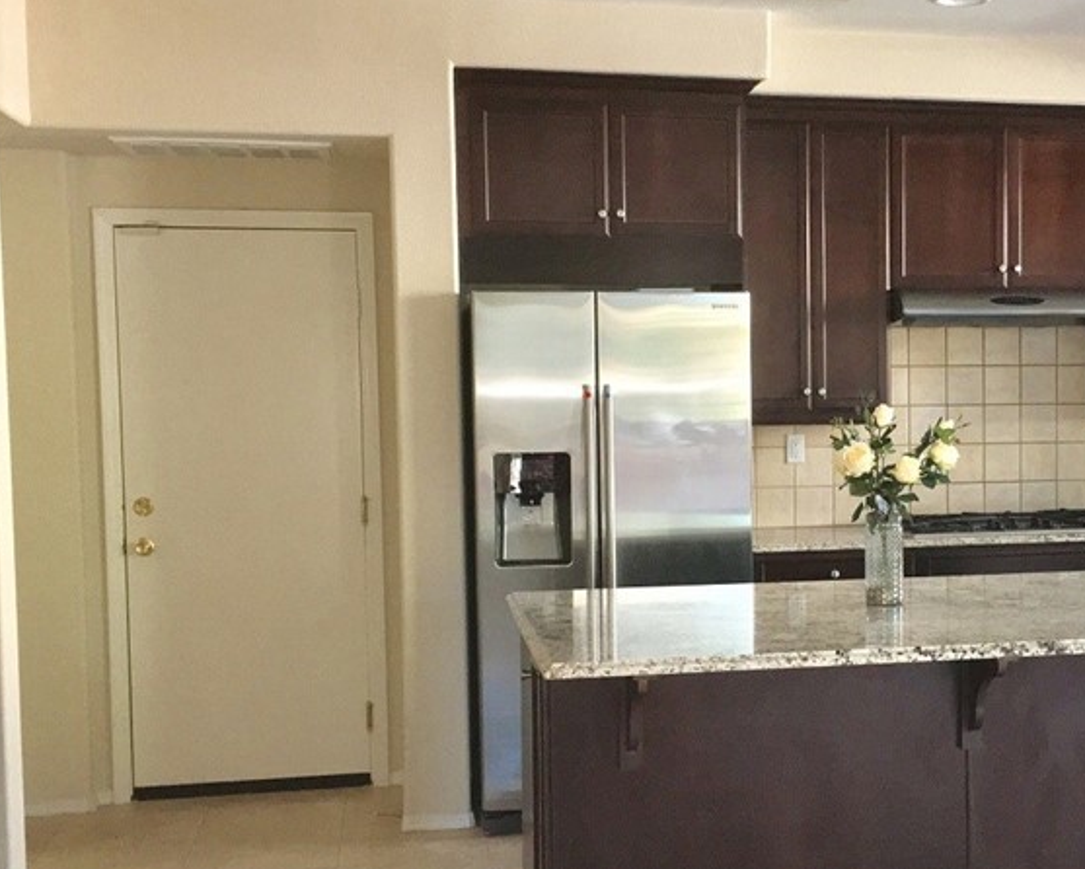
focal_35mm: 52
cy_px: 493
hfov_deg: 35.2
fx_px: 1670
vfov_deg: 29.1
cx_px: 816
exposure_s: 1/24
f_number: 2.2
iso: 80
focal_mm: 4.15
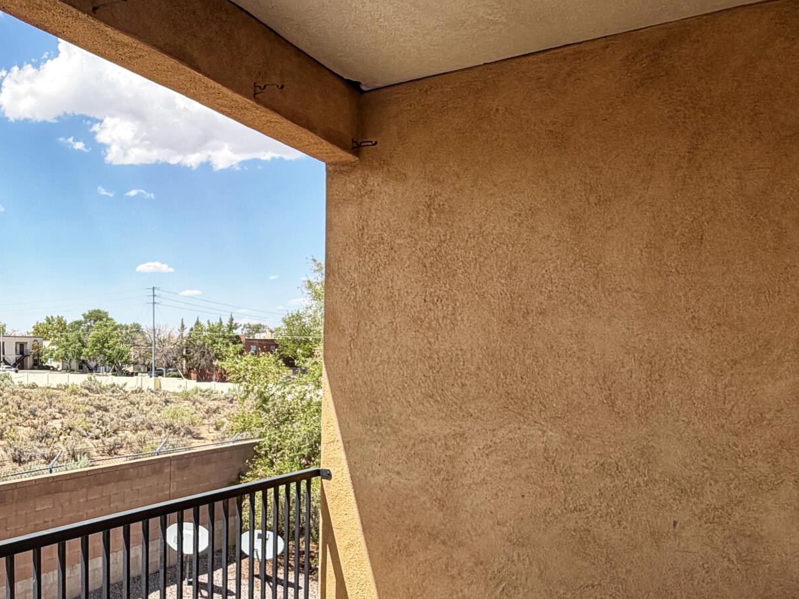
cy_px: 427
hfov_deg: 48.0
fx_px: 808
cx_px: 101
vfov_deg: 39.9
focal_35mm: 35
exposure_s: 1/779
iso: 20
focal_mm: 2.22
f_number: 2.2
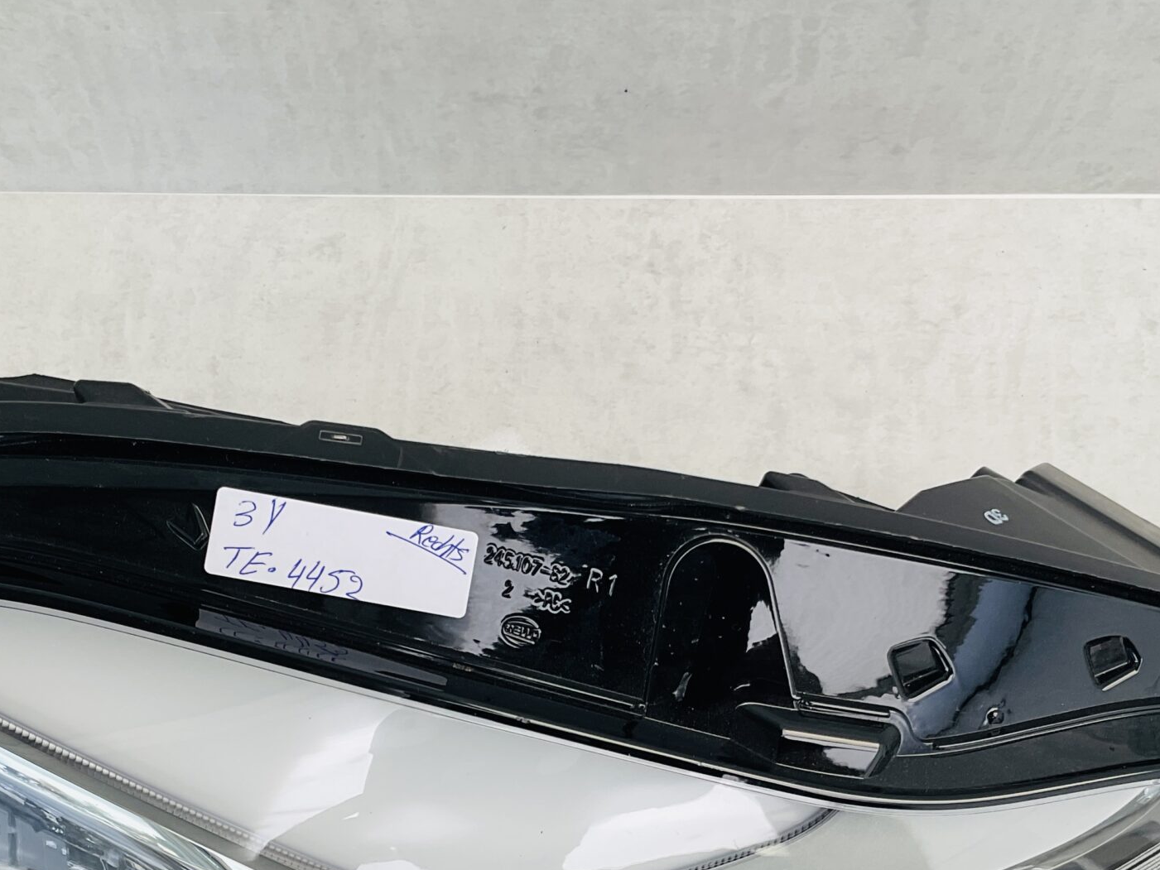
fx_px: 1776
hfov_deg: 36.2
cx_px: 565
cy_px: 719
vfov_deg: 26.9
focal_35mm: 53
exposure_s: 1/188
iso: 16
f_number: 1.8
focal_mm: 3
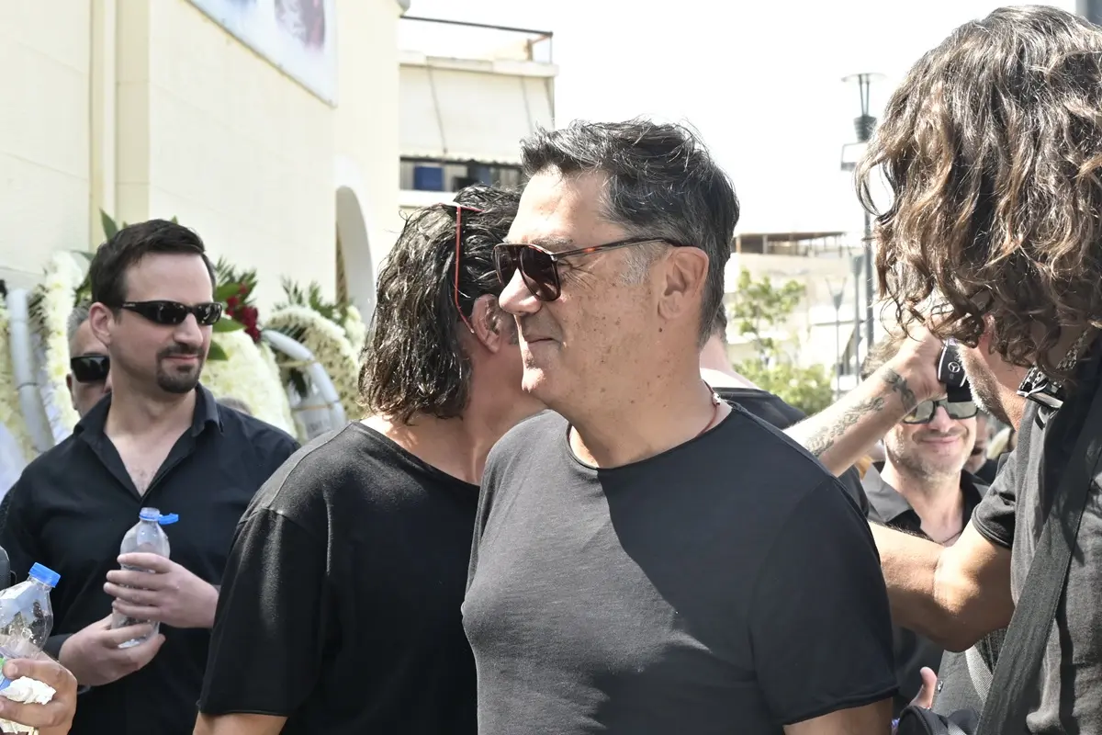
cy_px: 368
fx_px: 1959
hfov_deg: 31.4
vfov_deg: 21.2
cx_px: 551
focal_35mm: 64
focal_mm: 43
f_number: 8
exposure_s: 1/400
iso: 640
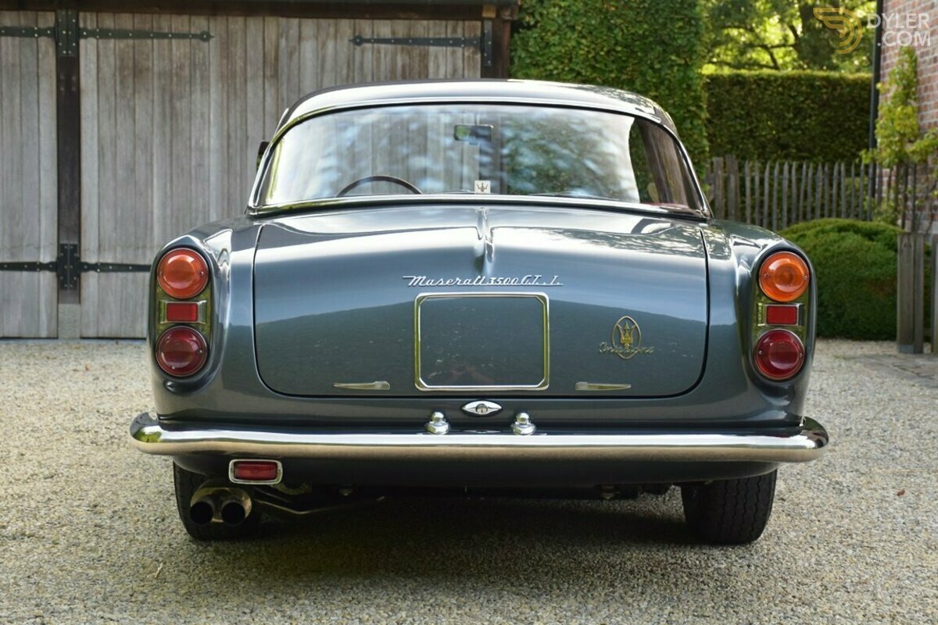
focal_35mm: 57
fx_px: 1485
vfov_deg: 23.8
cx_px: 469
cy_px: 312
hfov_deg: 35.1
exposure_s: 1/125
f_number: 4.2
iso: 280
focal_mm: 38
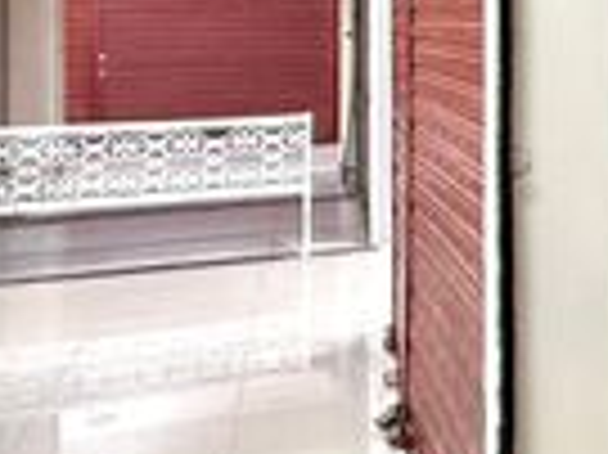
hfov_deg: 21.3
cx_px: 1025
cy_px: -9
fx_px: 1211
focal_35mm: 69
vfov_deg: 20.5
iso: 1000
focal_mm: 2.22
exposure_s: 1/60
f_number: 2.2
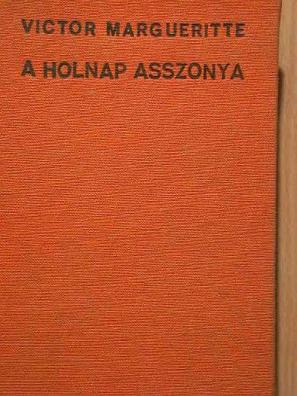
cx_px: 148
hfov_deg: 14.5
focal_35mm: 102
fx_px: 1166
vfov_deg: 19.3
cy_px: 198
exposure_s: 1/13.2
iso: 100
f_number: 4
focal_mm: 21.1
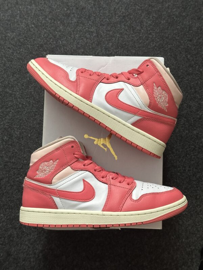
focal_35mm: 48
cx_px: 102
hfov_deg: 30.3
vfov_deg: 39.6
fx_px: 375
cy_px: 135
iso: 250
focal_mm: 6.86
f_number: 1.78
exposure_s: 1/56
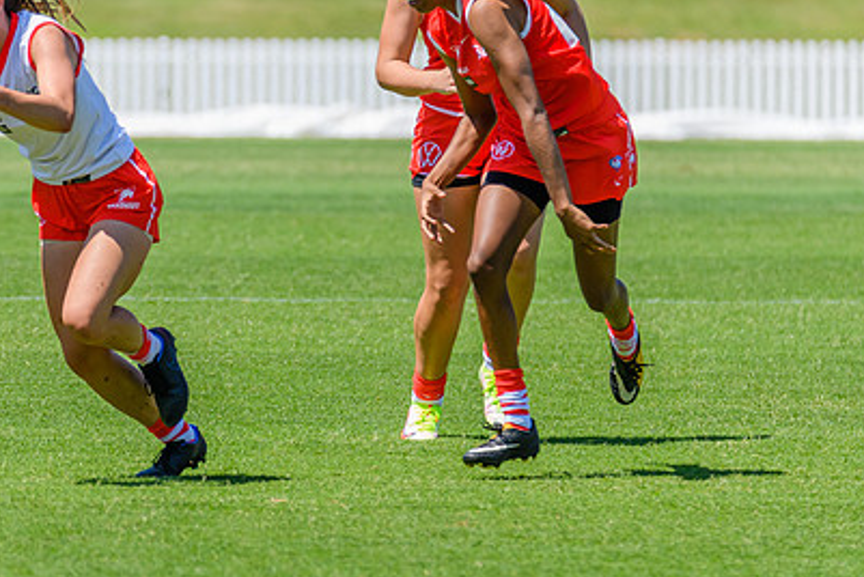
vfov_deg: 2.3
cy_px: 238
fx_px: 14506
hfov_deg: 3.4
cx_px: 235
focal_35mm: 604
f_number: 8
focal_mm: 360
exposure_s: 1/2000
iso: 800
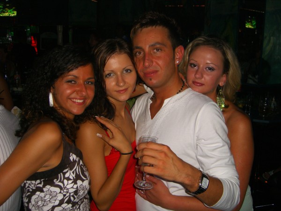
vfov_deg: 37.7
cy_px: 106
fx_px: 308
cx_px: 140
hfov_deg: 49.0
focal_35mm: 38
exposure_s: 1/60
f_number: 2.8
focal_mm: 7.9
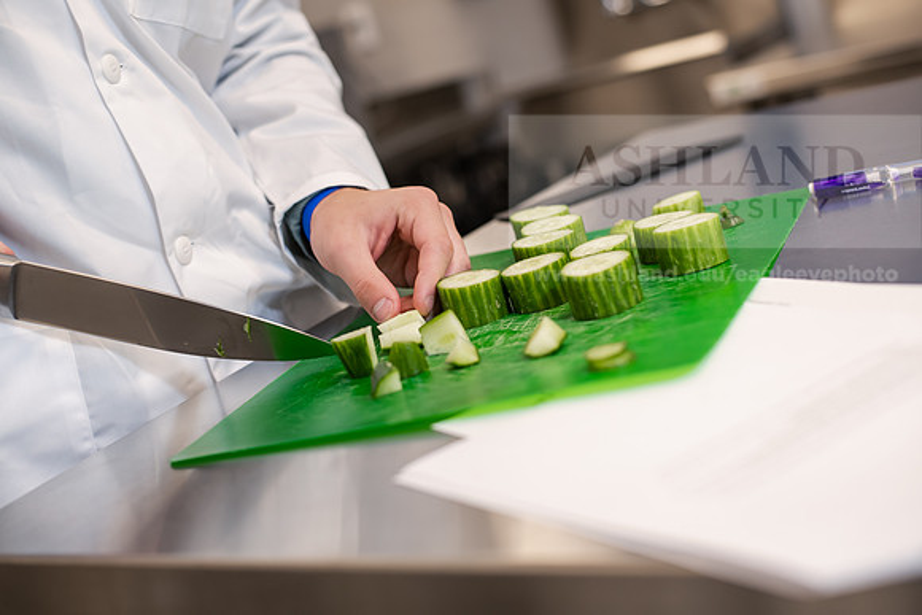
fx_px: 1281
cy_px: 308
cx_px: 461
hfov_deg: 39.6
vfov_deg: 27.0
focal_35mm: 50
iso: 400
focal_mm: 50
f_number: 2.8
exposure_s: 1/200
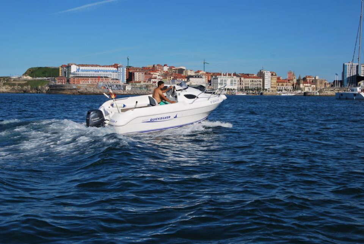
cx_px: 182
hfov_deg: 38.8
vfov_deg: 26.5
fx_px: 516
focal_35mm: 51
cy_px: 122
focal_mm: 34
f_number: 10
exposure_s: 1/320
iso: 100
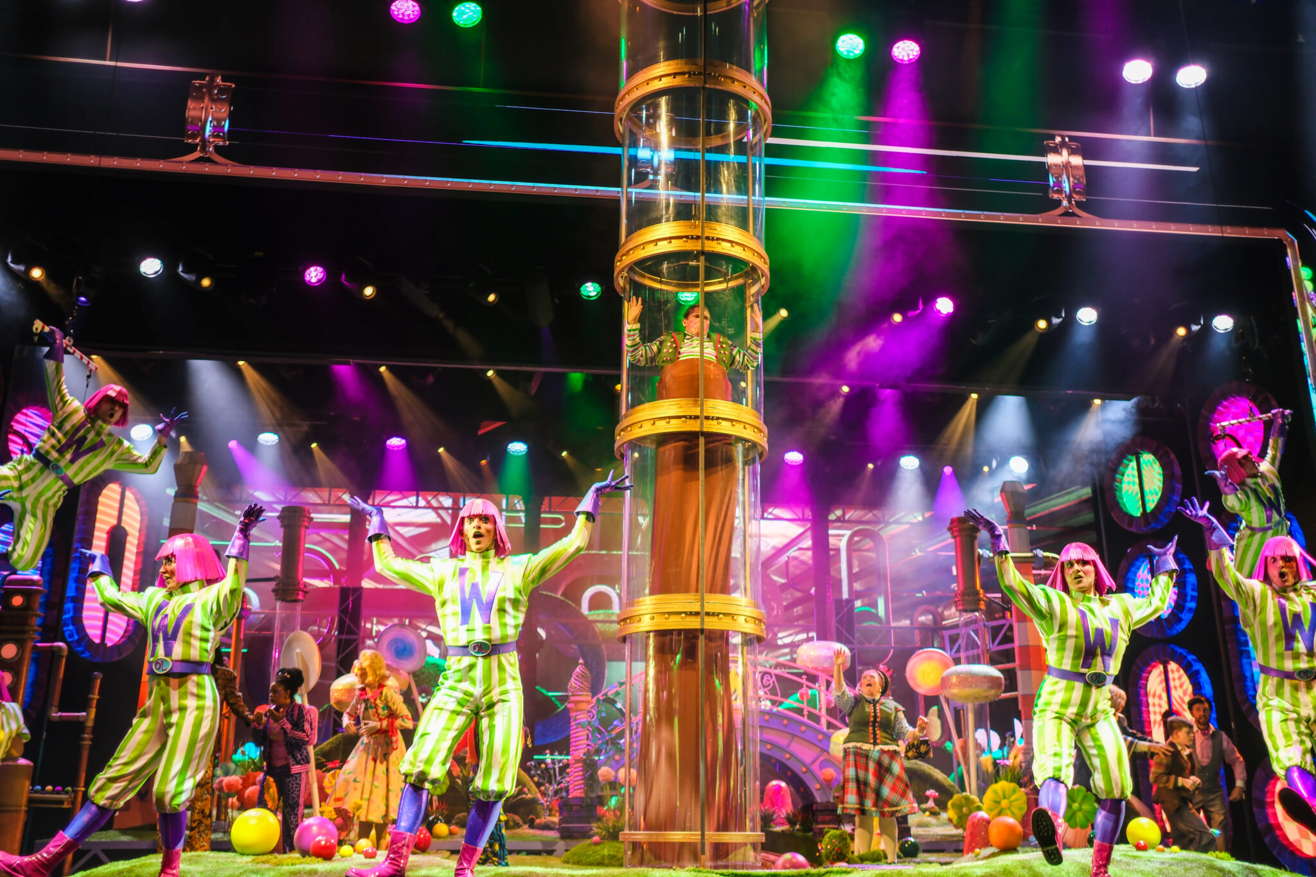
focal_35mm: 35
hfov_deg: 54.4
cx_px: 658
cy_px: 438
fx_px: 1279
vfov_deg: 37.8
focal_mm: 23
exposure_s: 1/140
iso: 250
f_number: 2.2
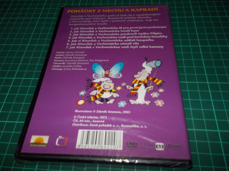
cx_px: 114
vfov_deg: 48.2
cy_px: 86
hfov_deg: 61.7
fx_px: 192
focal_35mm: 29
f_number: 3.3
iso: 200
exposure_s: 1/30
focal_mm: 4.1
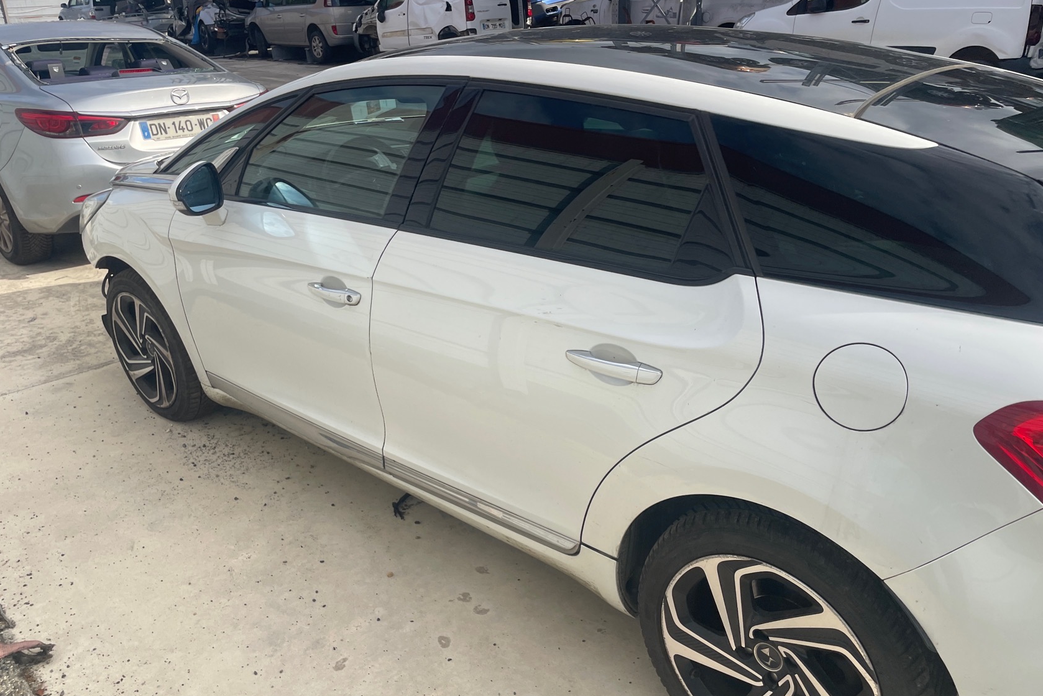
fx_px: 840
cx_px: 538
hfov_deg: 63.6
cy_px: 348
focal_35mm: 29
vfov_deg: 45.0
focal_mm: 4.2
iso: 32
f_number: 1.6
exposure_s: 1/2053
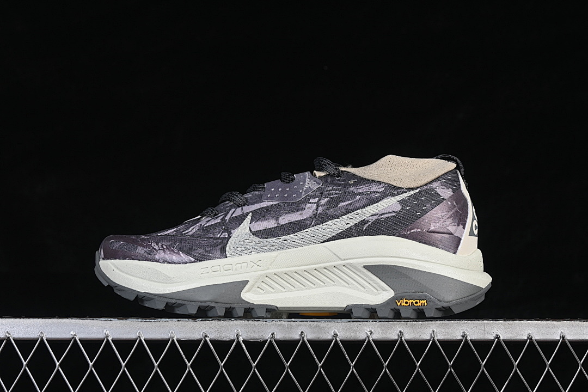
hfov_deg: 27.0
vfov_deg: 18.2
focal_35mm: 75
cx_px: 294
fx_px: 1225
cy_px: 196
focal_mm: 50
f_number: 8
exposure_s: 1/80
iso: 160
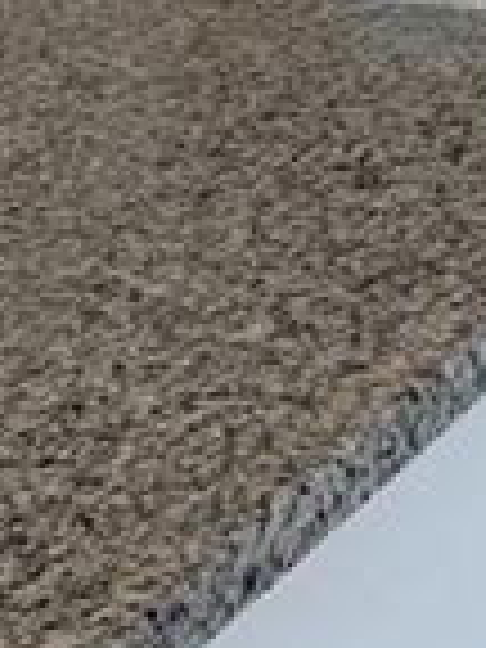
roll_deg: +0.1
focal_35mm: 128
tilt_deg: -4.4
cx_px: 976
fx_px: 2396
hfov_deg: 10.6
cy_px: -369
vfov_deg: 14.2
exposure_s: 1/215
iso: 160
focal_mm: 6.76
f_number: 1.78
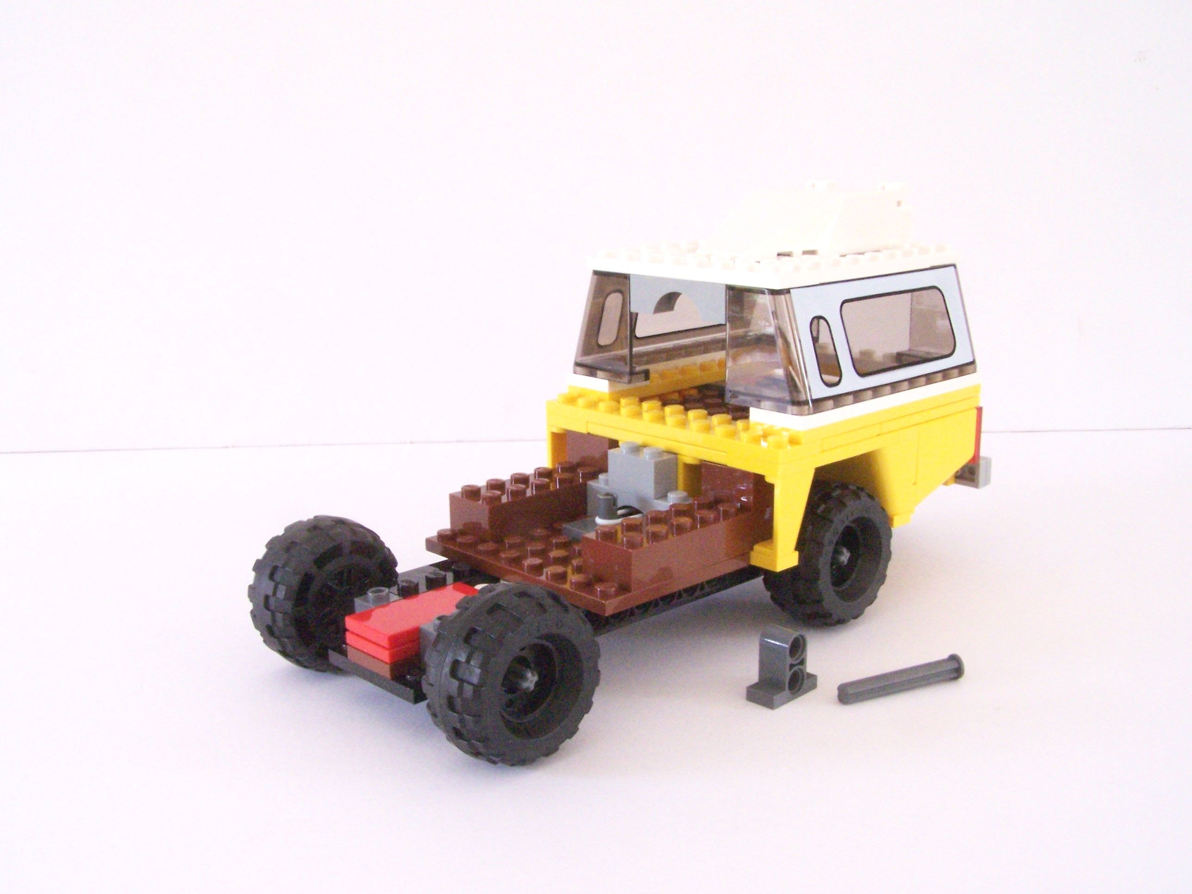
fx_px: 1309
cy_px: 447
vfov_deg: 37.7
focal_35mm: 38
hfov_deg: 49.0
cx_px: 596
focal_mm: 6.3
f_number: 8
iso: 400
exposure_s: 1/8
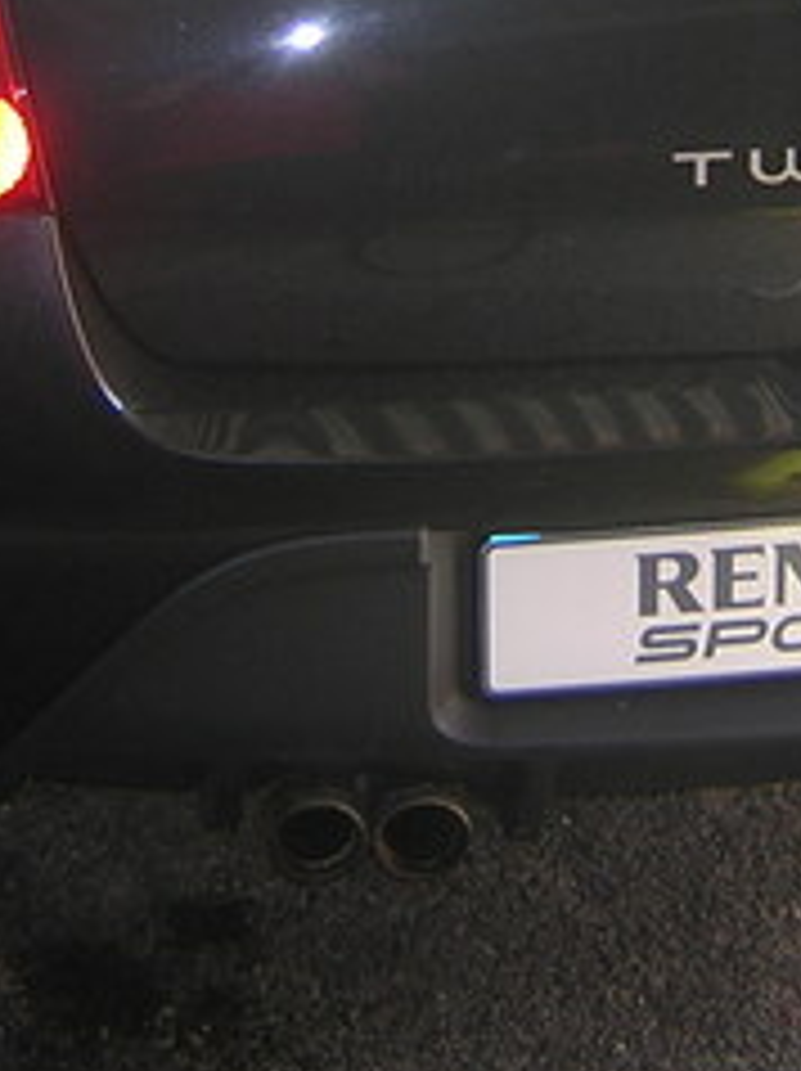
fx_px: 2998
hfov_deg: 15.1
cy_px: 54
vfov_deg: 19.8
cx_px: 612
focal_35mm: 97
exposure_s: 1/30
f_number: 2.6
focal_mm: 4.7
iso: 100
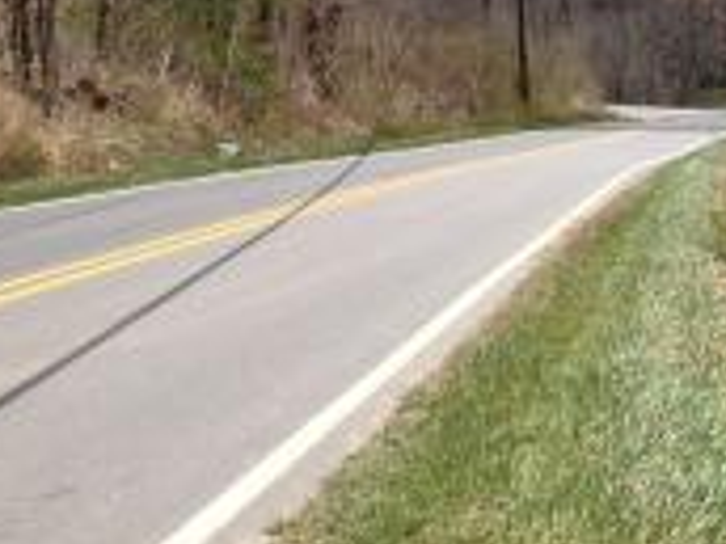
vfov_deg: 12.6
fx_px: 2475
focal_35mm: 118
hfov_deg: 15.3
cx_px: 1127
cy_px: 266
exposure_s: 1/1381
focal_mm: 4.28
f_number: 2.4
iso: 50
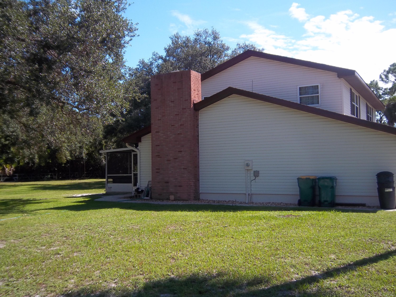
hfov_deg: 52.6
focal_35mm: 35
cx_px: 198
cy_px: 148
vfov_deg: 40.7
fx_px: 400
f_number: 3.86
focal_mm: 6.17
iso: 64
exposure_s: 1/400
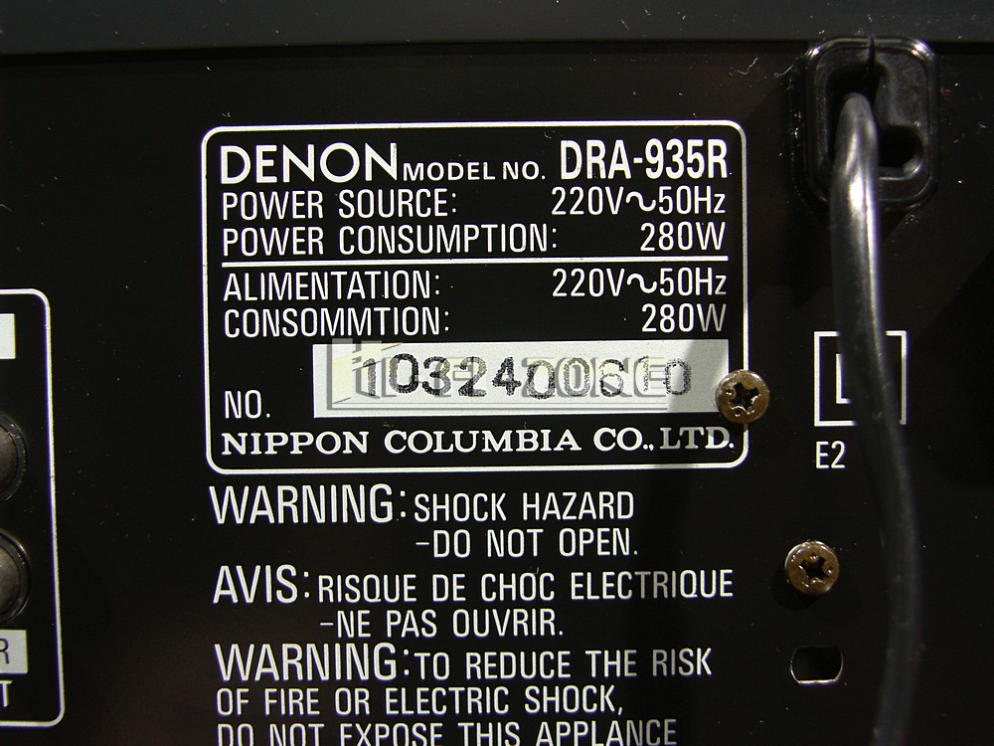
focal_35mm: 55
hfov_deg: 34.9
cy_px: 373
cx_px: 497
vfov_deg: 26.6
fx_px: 1579
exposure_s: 1/50
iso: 50
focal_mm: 14.2
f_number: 2.8
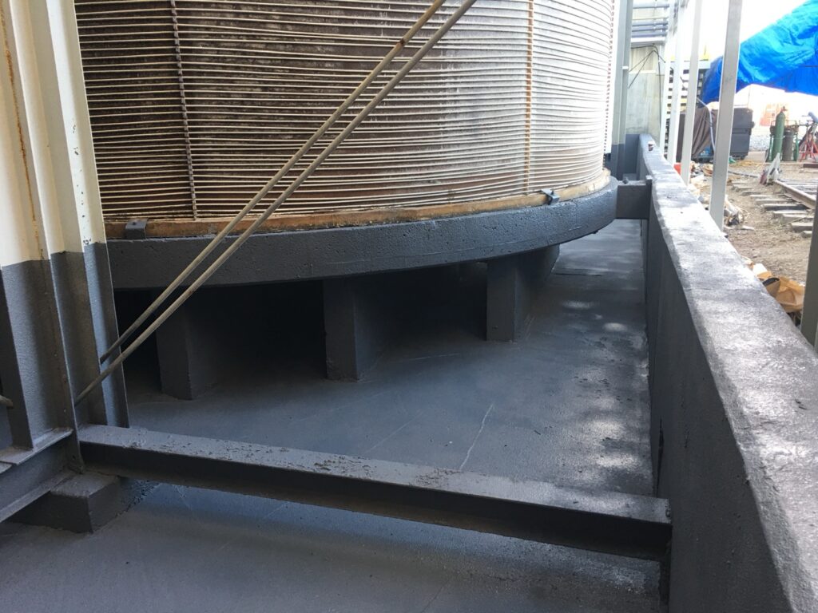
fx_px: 685
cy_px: 306
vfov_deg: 48.2
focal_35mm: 29
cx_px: 409
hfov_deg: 61.7
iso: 25
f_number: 2.2
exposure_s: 1/30
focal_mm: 4.15
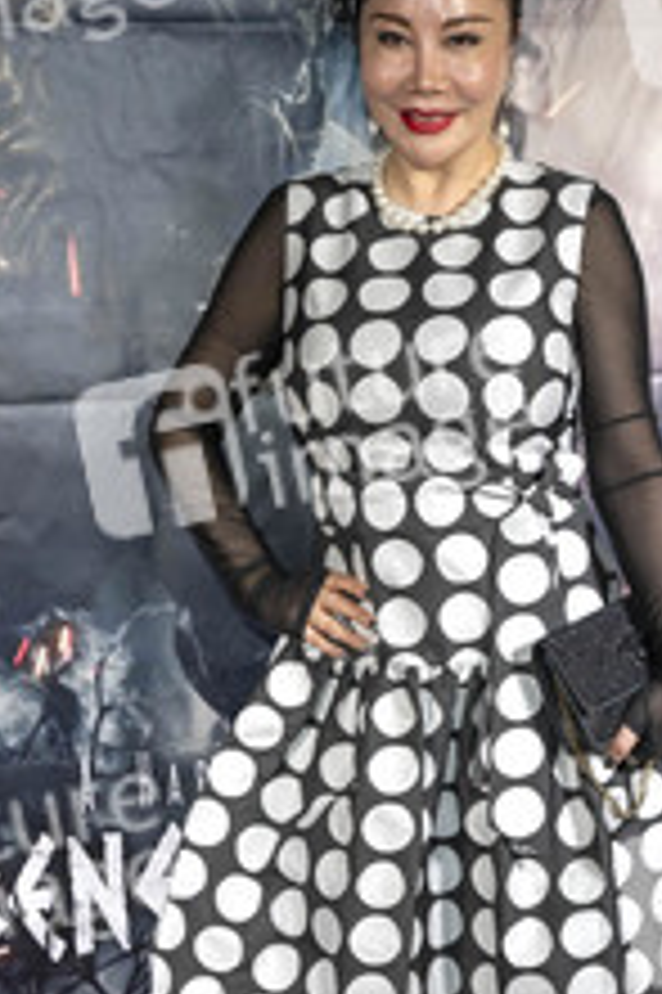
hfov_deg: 24.1
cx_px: 437
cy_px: 657
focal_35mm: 56
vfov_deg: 35.3
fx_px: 1547
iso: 800
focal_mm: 31
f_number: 5.6
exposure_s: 1/200
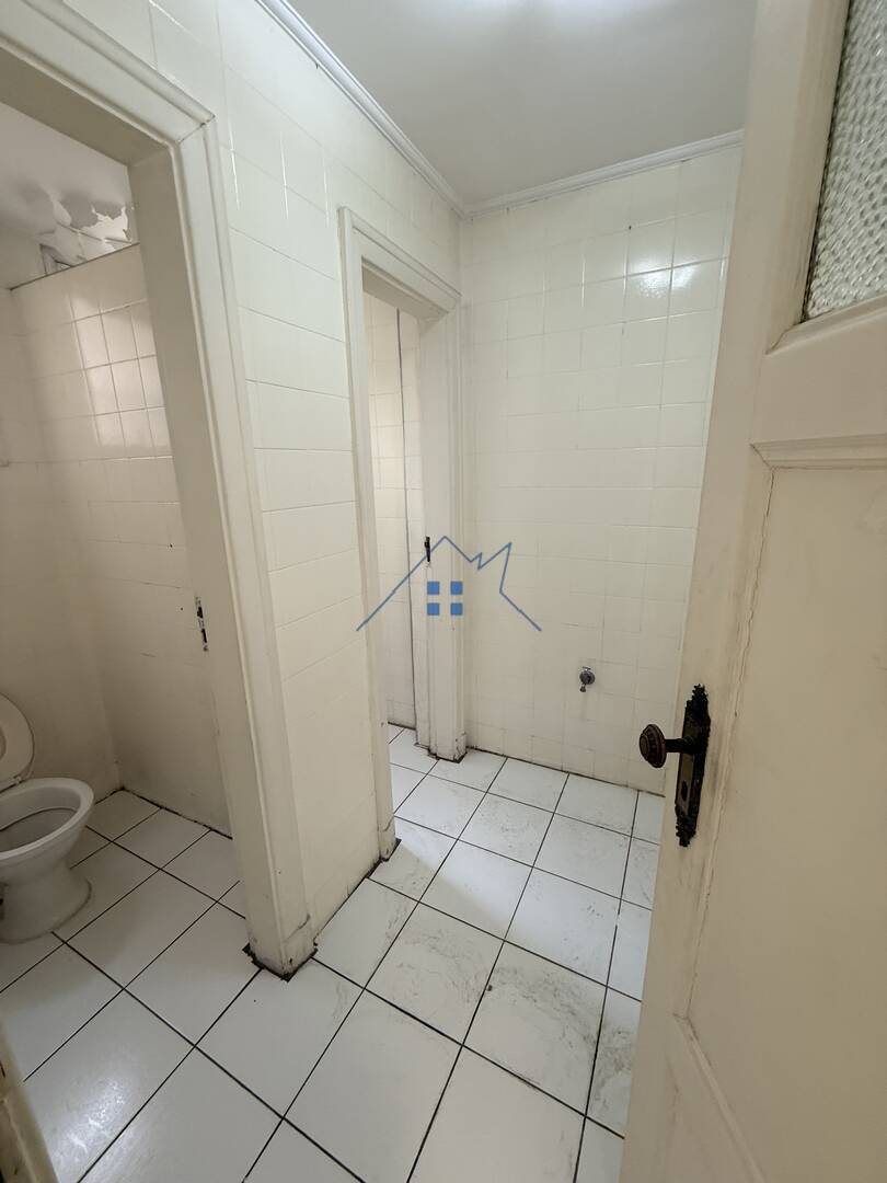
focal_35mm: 14
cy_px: 592
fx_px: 478
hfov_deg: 85.7
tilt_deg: -11.4
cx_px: 444
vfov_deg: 102.1
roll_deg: +0.6
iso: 200
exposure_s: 1/60
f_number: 2.2
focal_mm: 2.22
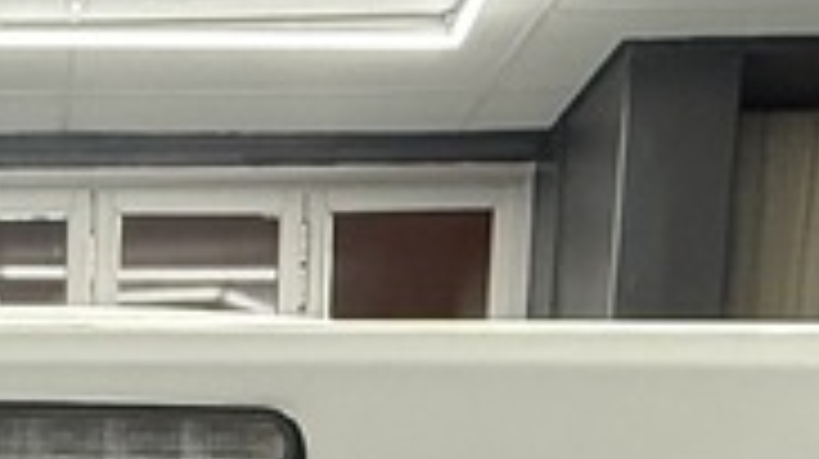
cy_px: 1130
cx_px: -40
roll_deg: -0.7
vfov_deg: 11.4
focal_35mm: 86
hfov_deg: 23.5
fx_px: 1866
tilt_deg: -10.8
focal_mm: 2.22
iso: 320
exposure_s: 1/100
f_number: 2.2
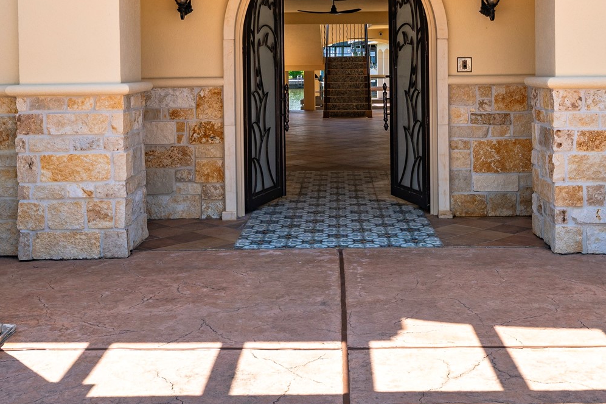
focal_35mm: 48
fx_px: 808
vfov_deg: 27.4
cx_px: 329
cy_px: 71
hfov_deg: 41.1
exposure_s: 1/80
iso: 125
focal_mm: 22
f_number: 13
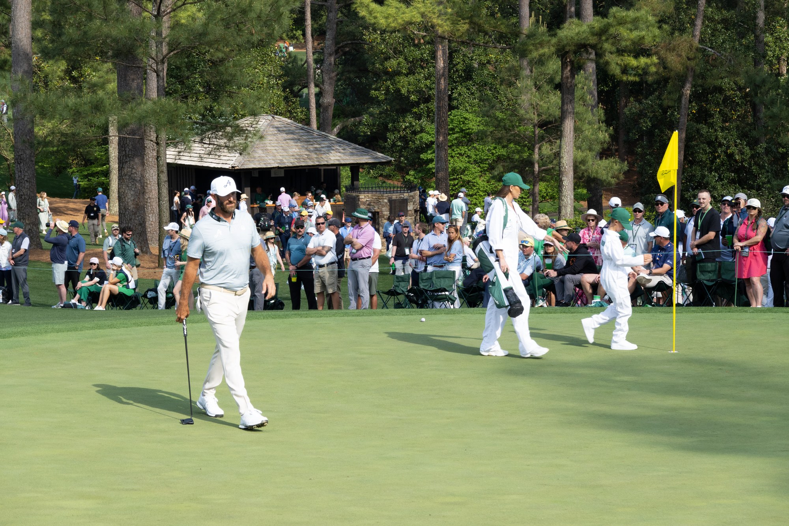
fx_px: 2126
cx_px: 394
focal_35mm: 97
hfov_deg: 21.0
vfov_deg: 14.1
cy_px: 263
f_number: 5.6
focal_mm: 35.31
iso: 100
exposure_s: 1/250
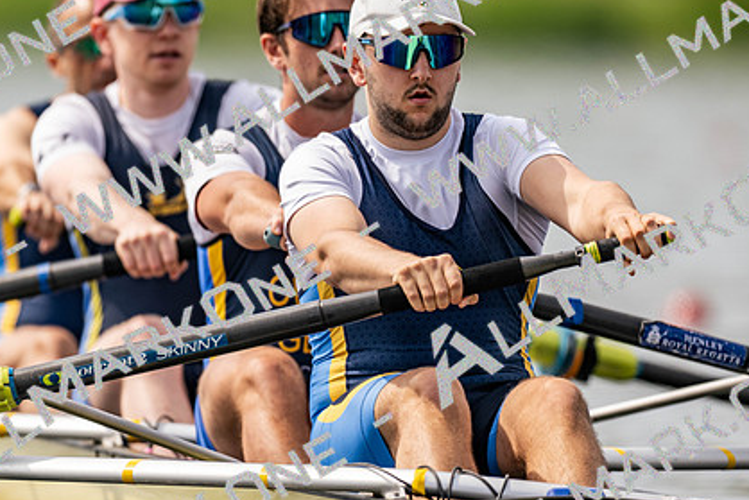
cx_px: 278
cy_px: 239
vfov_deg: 1.7
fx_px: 17315
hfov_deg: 2.5
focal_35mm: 832
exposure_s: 1/2500
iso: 250
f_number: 4
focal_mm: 600
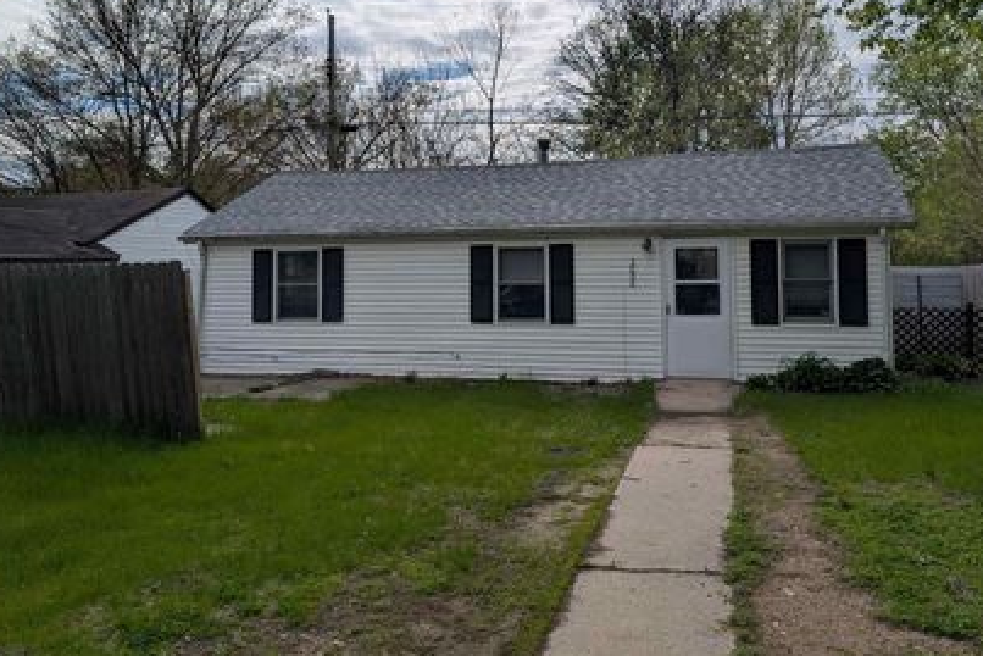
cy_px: 228
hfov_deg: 60.3
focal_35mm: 31
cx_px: 498
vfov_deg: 41.9
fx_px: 847
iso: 22
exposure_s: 1/3690
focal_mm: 6.9
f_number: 1.68
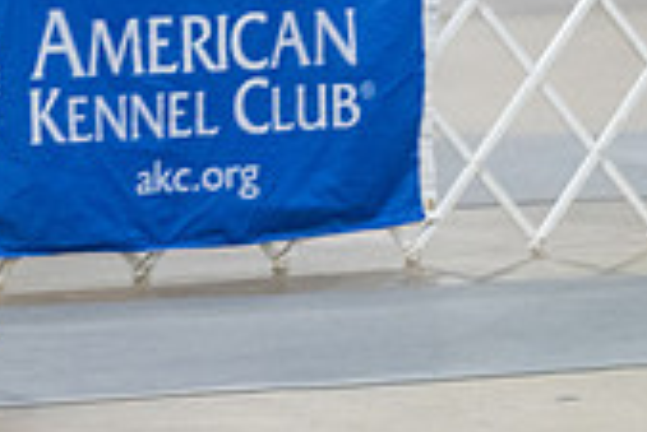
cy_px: -162
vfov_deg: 2.9
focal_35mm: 469
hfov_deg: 4.4
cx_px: -234
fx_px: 8436
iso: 6400
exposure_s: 1/320
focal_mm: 137
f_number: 2.8
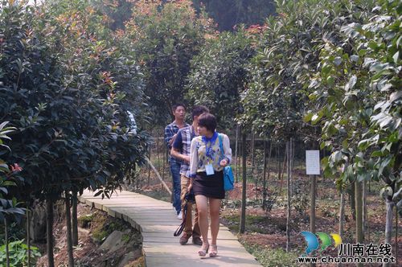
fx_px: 920
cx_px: 201
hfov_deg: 24.6
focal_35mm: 82
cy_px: 134
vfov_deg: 16.5
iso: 800
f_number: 10
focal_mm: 55
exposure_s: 1/320
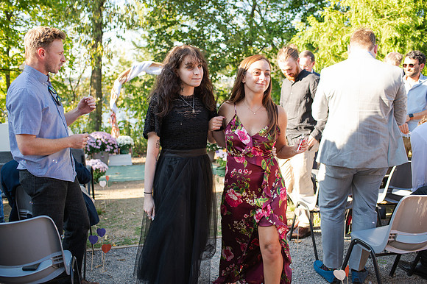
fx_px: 415
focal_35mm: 35
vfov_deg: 37.8
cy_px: 142
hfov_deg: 54.5
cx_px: 214
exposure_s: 1/640
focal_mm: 35
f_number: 3.2
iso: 320
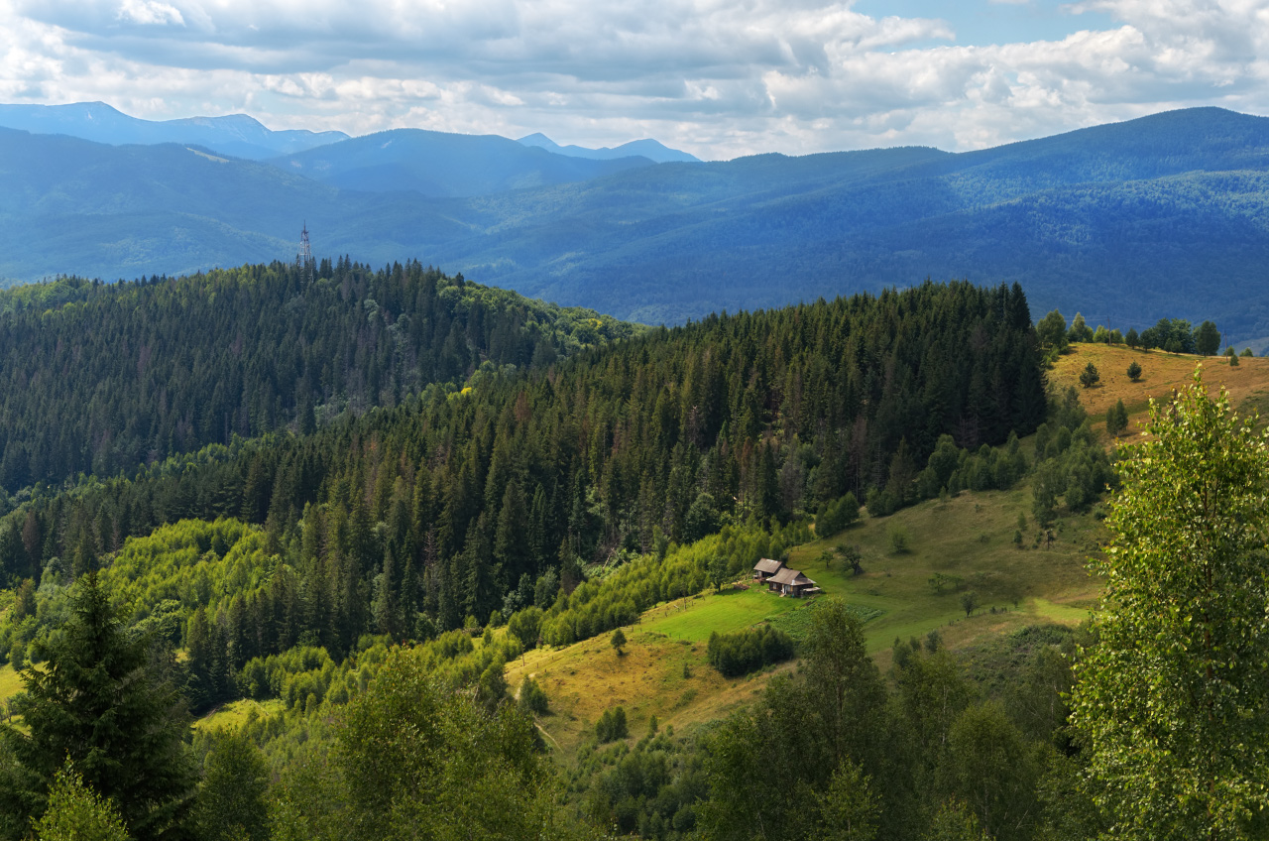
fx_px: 2216
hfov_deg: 32.0
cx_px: 634
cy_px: 420
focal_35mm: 63
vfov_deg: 21.5
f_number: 8
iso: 100
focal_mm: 42
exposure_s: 1/640
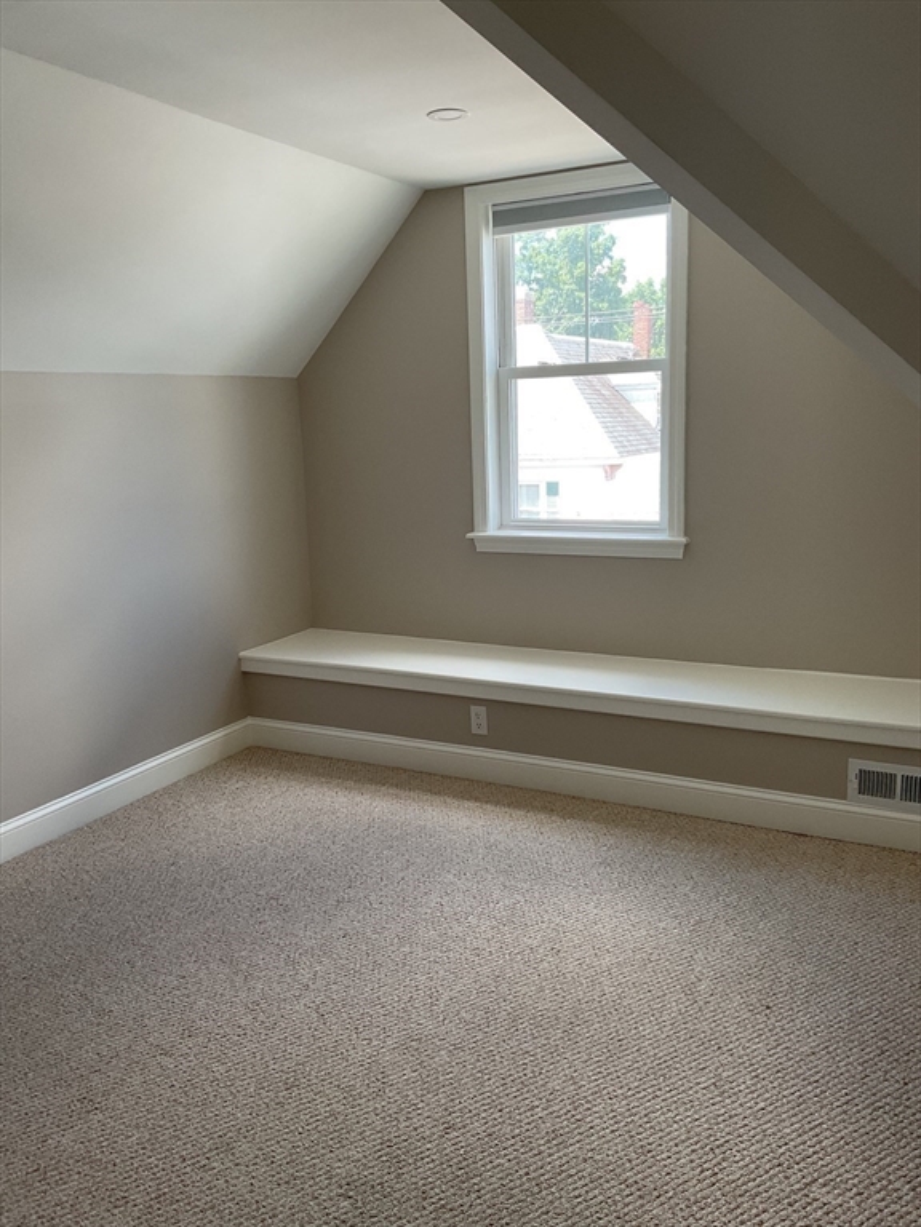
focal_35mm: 29
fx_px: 1029
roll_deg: +1.2
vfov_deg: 61.7
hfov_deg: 48.2
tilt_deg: -11.5
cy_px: 614
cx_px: 460
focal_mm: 3
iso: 50
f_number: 1.8
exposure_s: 1/100
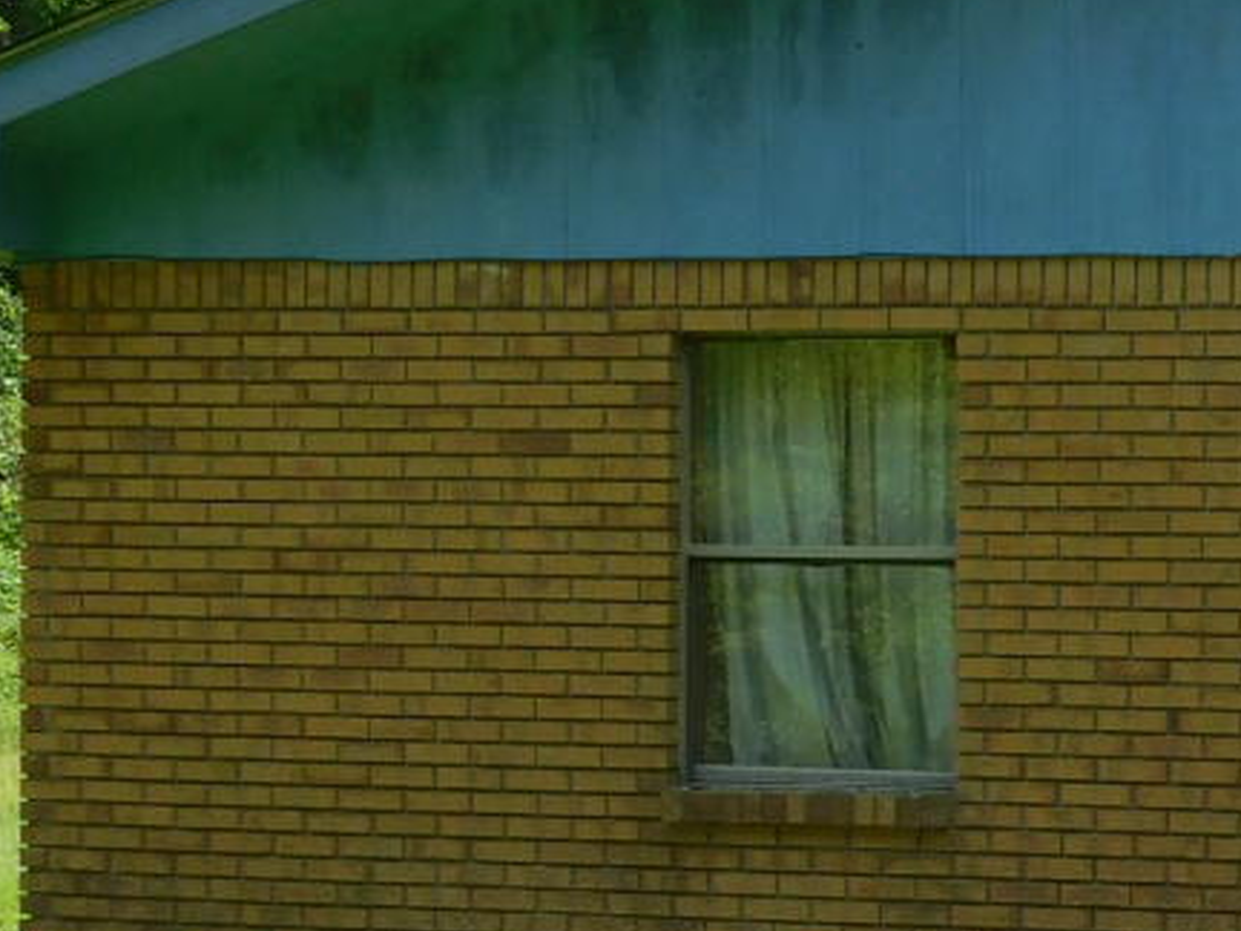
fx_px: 4302
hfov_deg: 15.9
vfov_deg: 12.2
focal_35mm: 120
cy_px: 871
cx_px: 1396
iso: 125
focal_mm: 6.3
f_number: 3.5
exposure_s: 1/500
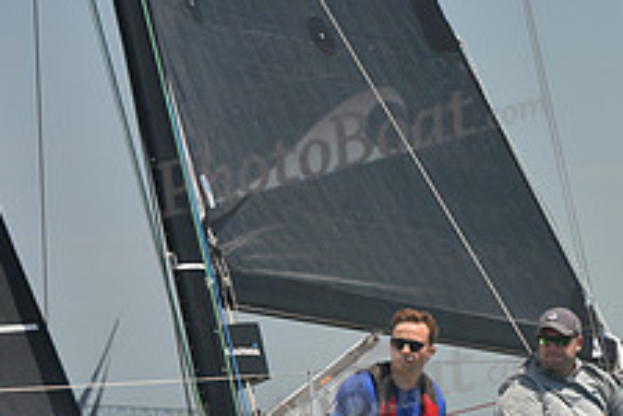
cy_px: 506
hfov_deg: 7.6
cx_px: 692
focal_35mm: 271
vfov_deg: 5.1
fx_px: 4689
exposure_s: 1/640
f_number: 5.6
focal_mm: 105
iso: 250
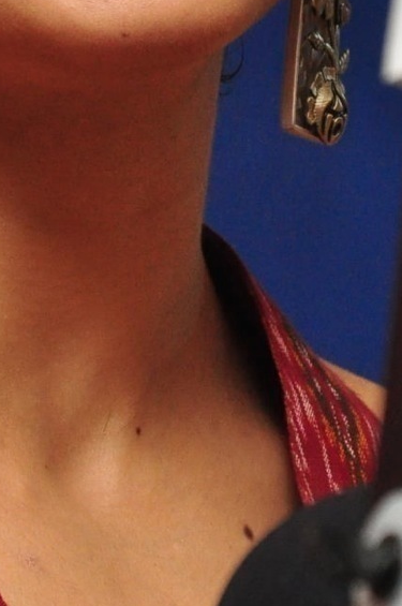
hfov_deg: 3.2
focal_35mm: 432
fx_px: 7258
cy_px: -66
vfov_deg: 4.8
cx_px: -70
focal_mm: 90
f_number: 8
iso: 1250
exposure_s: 1/125
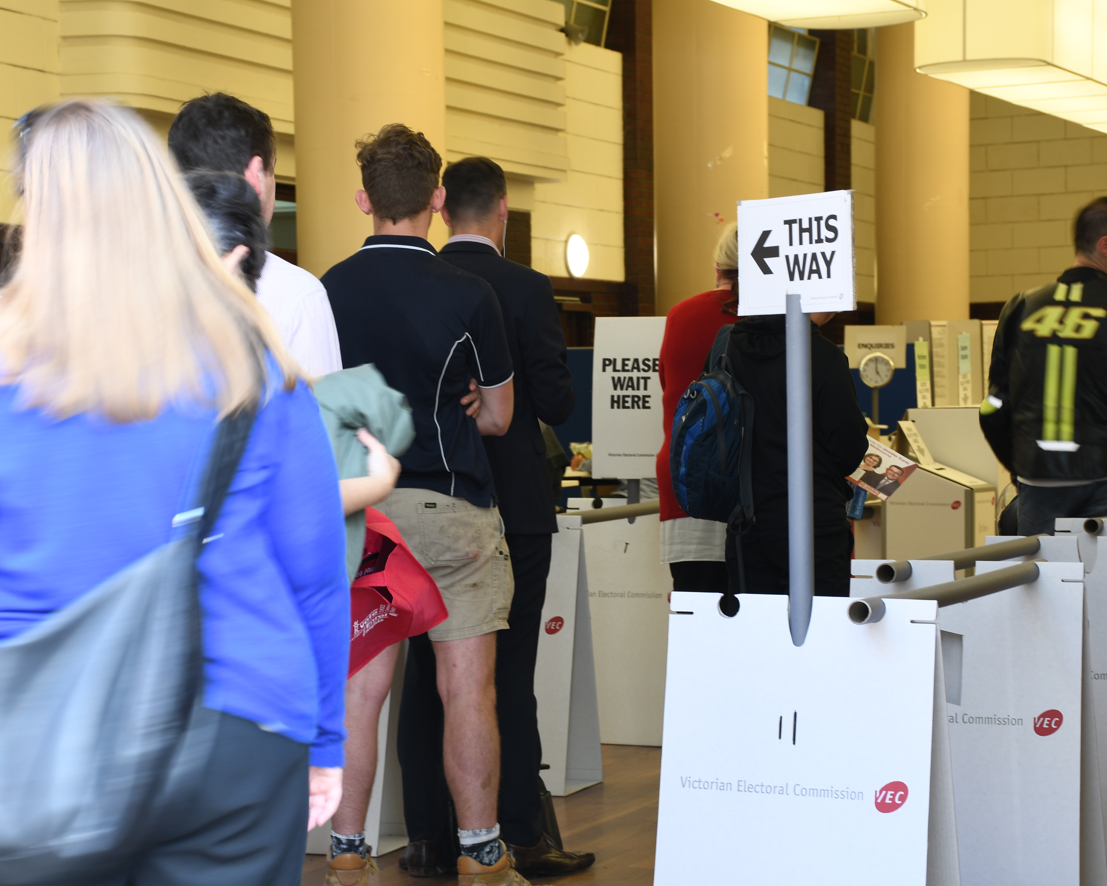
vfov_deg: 17.5
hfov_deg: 21.7
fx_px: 2883
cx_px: 554
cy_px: 444
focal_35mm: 88
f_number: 8
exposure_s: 1/6
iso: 100
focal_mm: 52
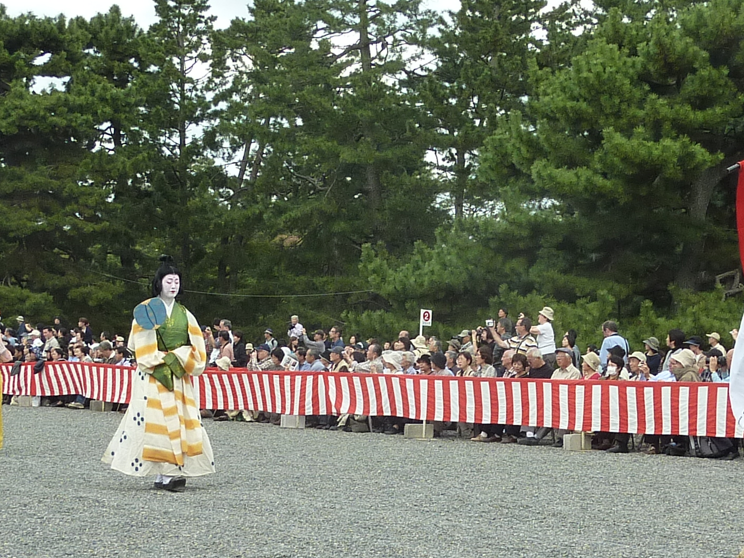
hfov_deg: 26.3
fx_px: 1591
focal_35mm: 74
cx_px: 420
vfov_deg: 19.9
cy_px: 334
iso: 125
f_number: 4
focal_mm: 4.7
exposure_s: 1/320
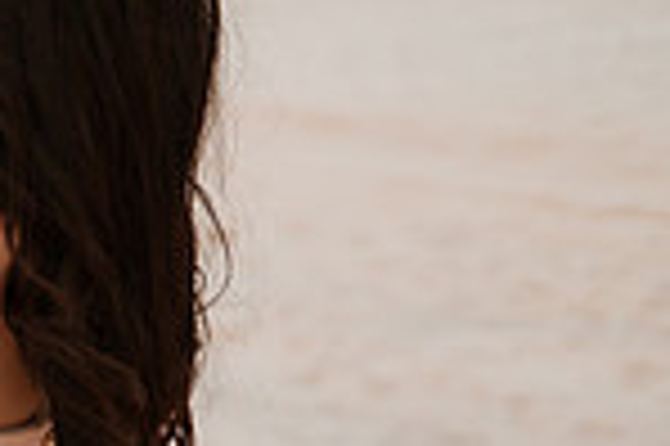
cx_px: -612
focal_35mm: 148
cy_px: 282
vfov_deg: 9.2
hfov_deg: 12.4
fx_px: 2751
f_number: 2.8
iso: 250
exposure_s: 1/4000
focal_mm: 38
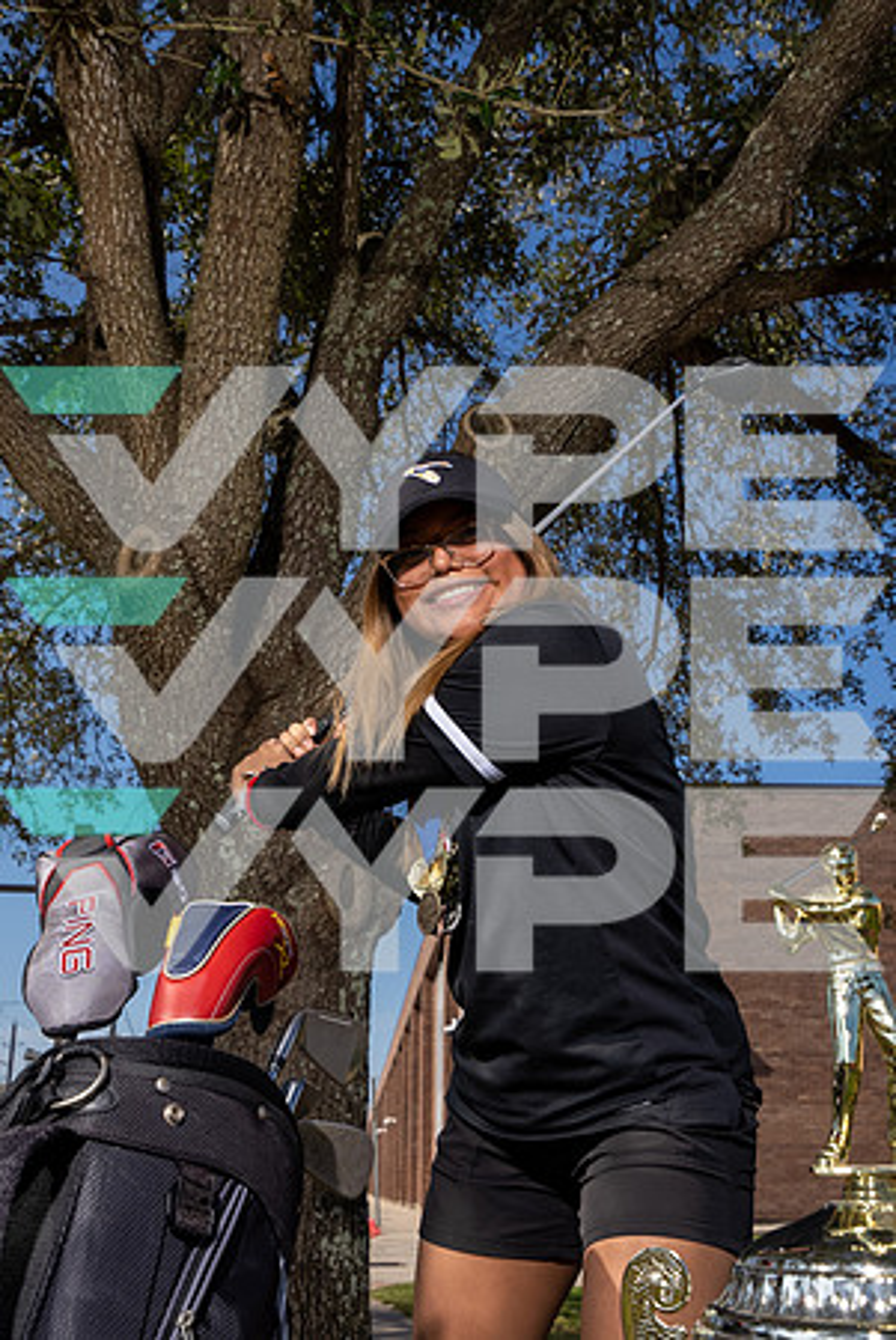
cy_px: 670
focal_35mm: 35
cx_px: 448
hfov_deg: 37.9
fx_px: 1304
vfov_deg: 54.4
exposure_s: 1/320
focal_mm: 35
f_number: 9
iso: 125
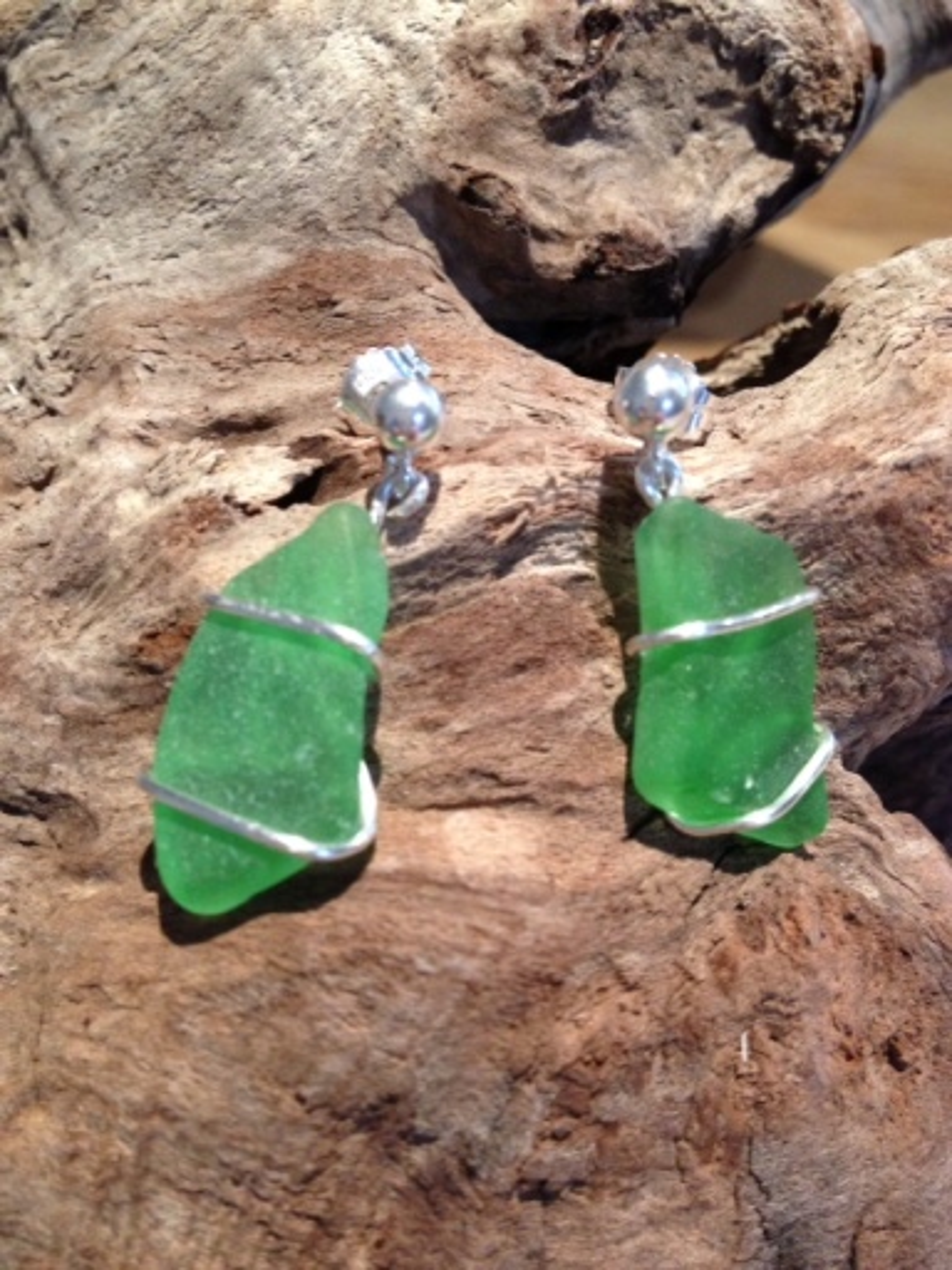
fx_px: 1283
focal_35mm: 35
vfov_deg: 52.6
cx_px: 476
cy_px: 635
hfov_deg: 40.7
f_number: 2.4
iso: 160
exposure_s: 1/20
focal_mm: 4.28
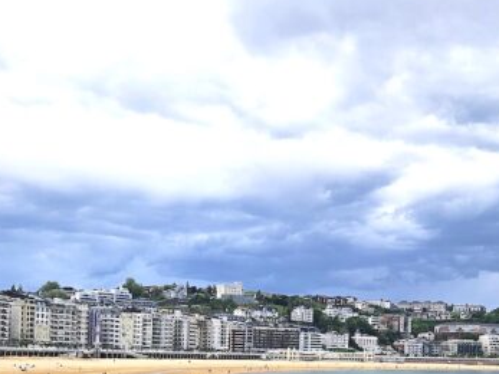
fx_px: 764
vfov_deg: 26.8
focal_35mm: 53
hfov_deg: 36.0
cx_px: 312
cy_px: 321
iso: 25
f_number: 1.8
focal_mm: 5.4
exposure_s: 1/456
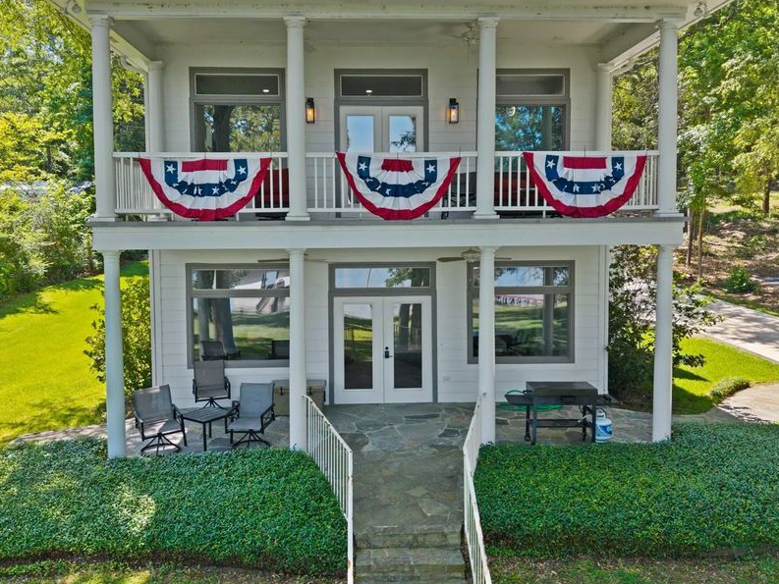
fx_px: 698
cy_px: 269
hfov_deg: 58.3
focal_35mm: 31
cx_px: 381
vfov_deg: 45.4
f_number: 1.8
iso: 200
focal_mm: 8.67
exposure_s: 1/1250
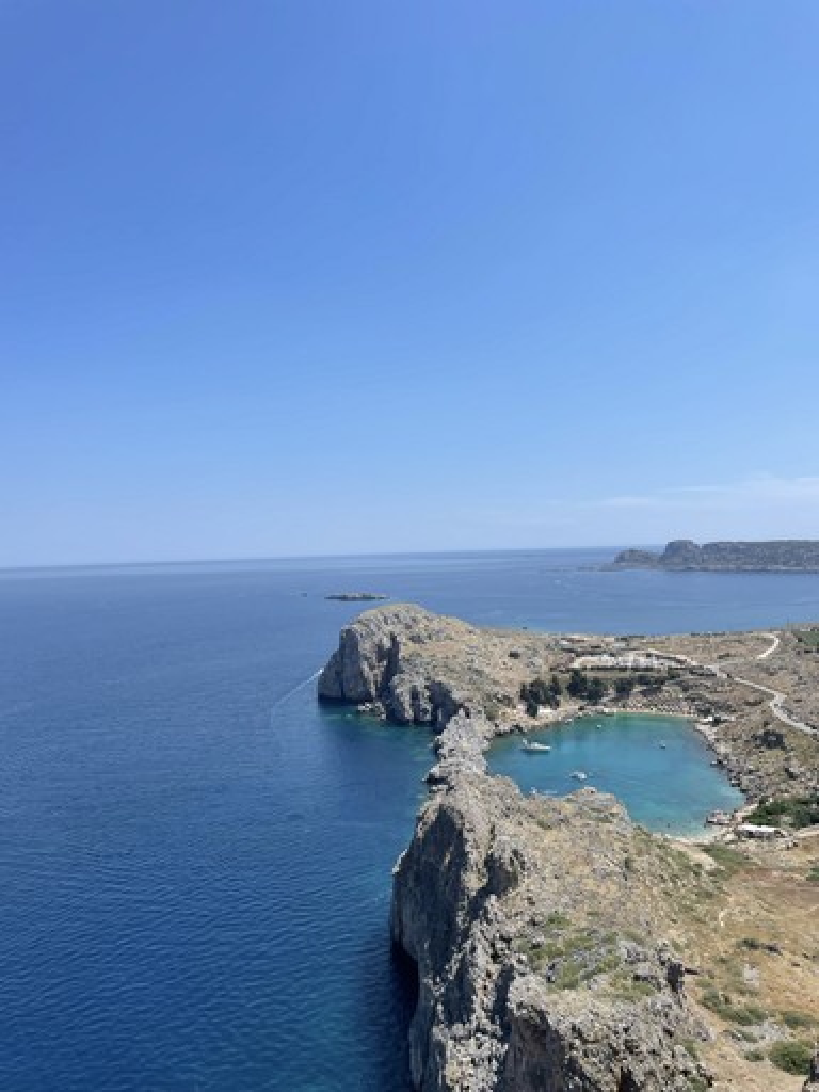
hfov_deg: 53.1
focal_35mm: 26
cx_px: 410
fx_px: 820
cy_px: 546
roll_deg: +1.9
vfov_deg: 67.3
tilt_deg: +1.4
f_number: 1.6
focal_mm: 4.2
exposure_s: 1/4651
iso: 32
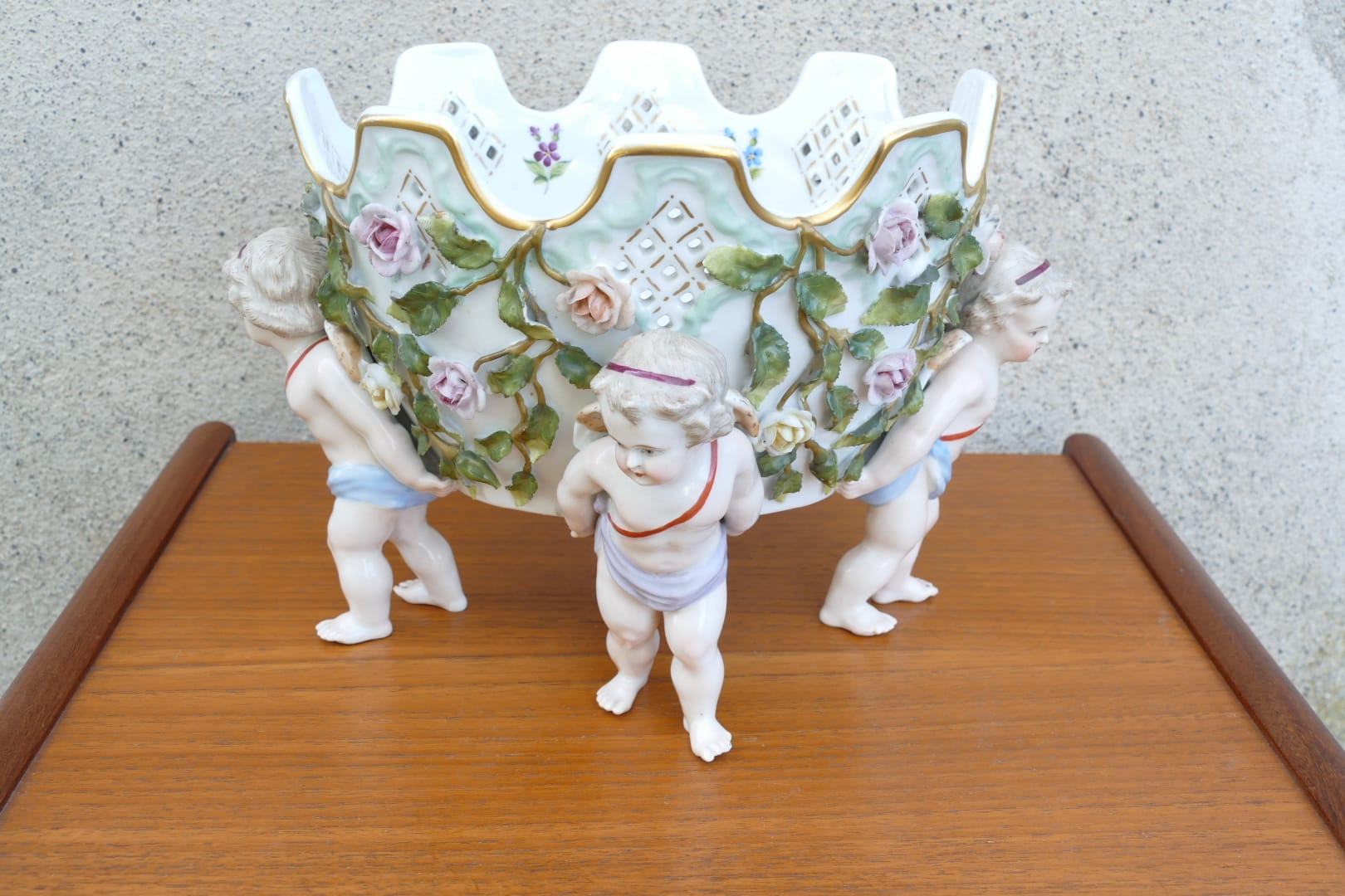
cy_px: 448
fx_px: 1420
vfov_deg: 35.1
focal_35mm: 38
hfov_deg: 50.7
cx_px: 672
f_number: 4.5
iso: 160
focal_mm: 13.7
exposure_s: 1/80
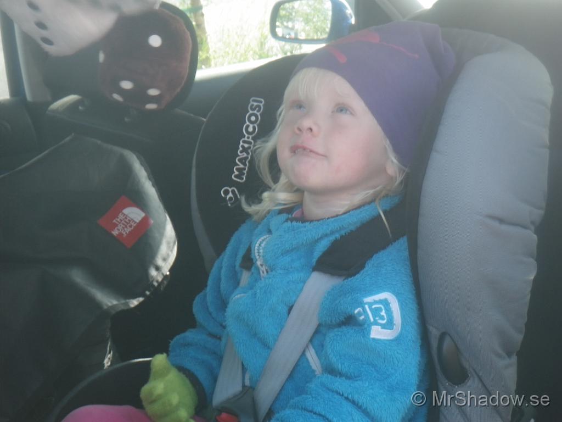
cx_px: 281
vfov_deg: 23.7
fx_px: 1007
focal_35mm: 62
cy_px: 211
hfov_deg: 31.2
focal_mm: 11.1
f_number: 4.6
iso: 125
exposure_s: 1/80
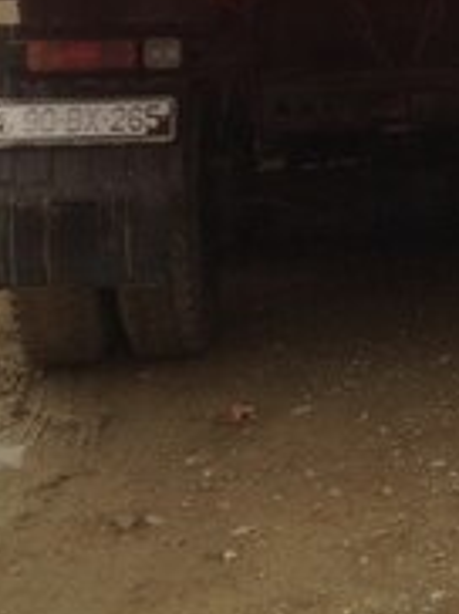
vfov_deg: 20.6
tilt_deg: -1.8
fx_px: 1595
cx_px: 405
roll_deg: +0.5
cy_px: -94
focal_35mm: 90
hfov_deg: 16.2
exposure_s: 1/343
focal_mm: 4.12
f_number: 2.4
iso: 50
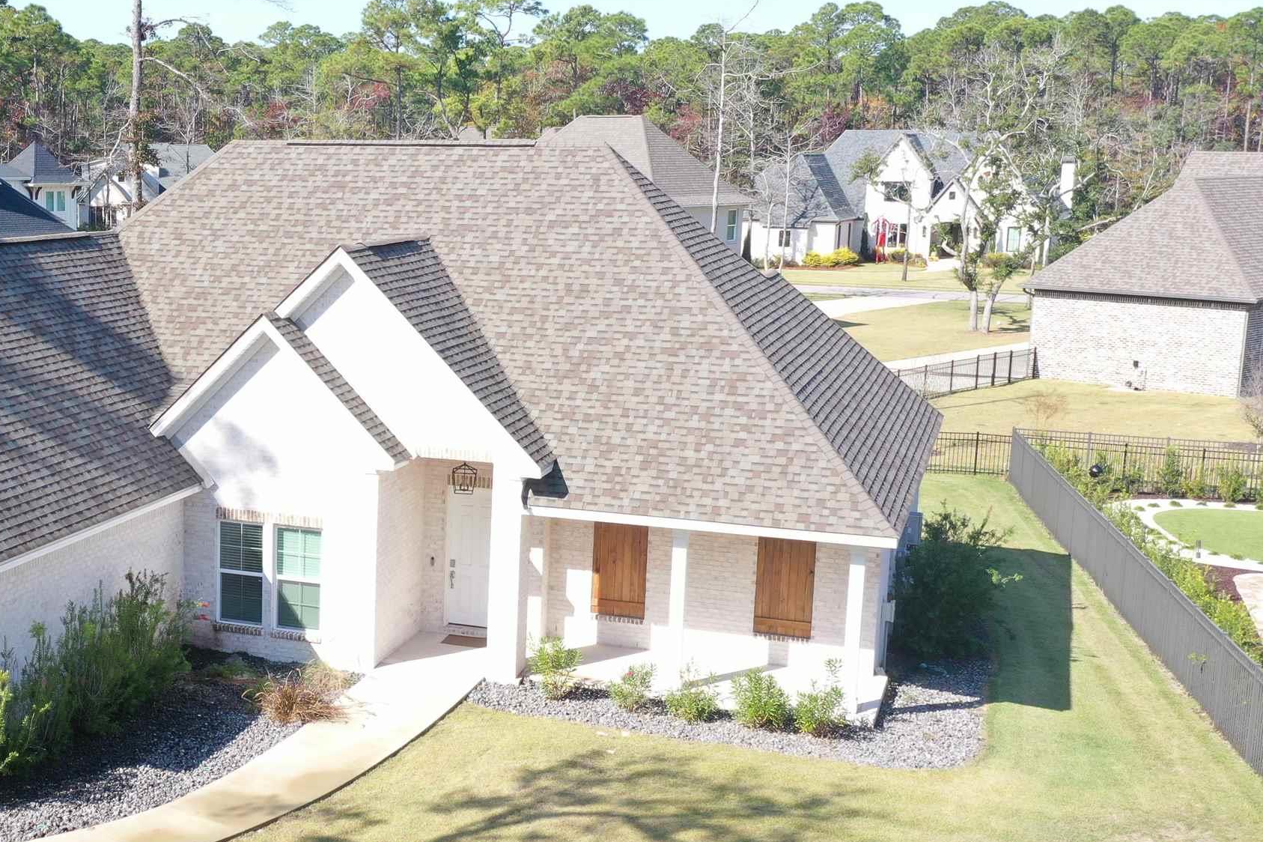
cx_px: 186
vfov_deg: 26.5
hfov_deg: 37.0
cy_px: 444
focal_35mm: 51
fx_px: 1789
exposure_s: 1/240
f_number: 5
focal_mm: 10.26
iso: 100
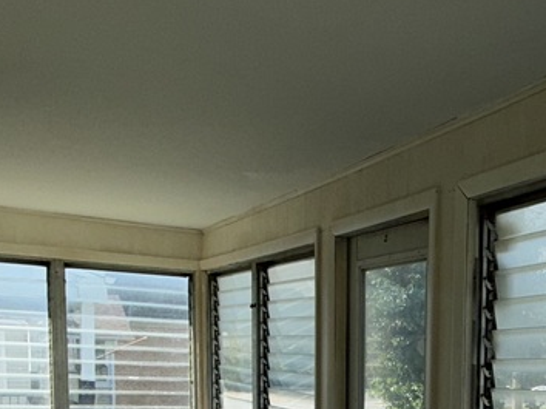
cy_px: 446
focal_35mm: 57
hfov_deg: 32.6
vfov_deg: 24.0
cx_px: 460
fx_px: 898
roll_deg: -2.0
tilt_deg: -4.8
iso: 16
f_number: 2.2
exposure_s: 1/372
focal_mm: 2.22
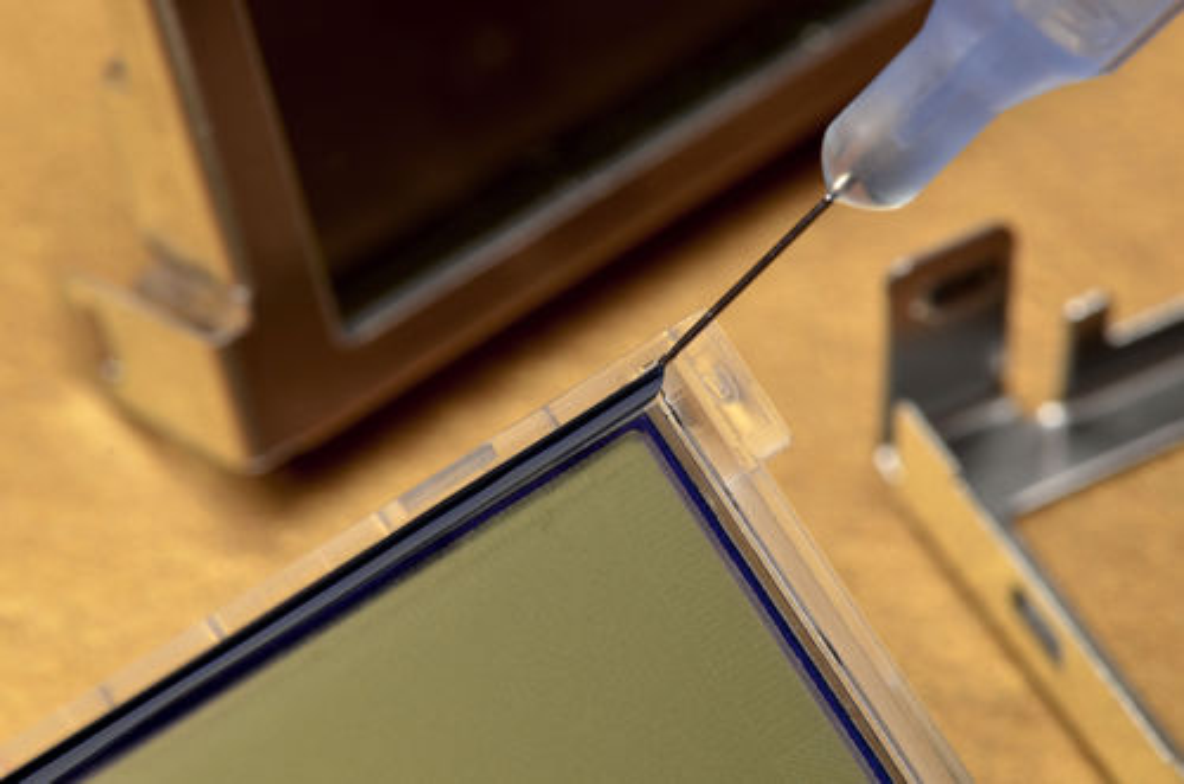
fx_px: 4184
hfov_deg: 16.1
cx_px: 592
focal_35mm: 128
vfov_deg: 10.7
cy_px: 392
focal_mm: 85
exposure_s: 1/125
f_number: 20
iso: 100
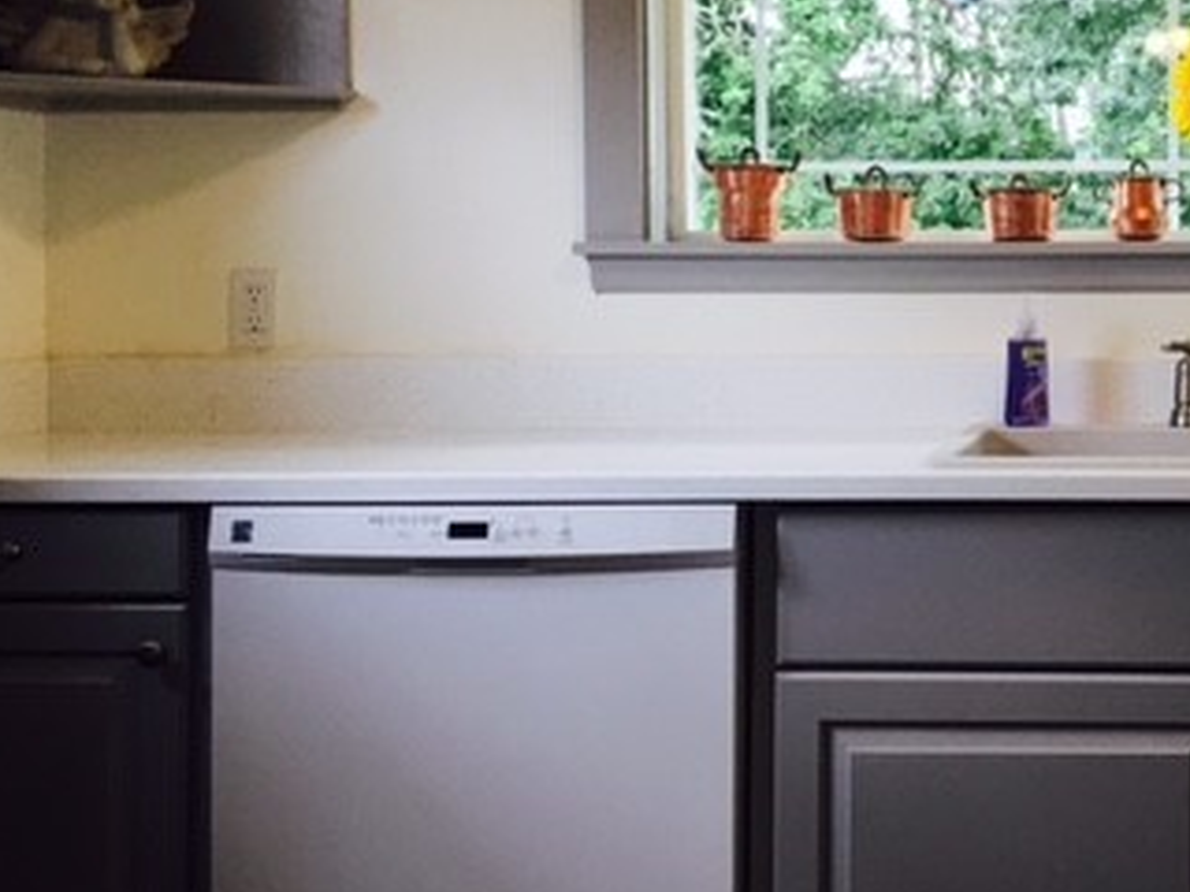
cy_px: 260
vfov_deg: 25.0
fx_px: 1994
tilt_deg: +0.5
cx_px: 1112
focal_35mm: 58
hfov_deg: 31.4
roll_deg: +0.9
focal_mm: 4.15
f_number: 2.2
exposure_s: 1/30
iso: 32
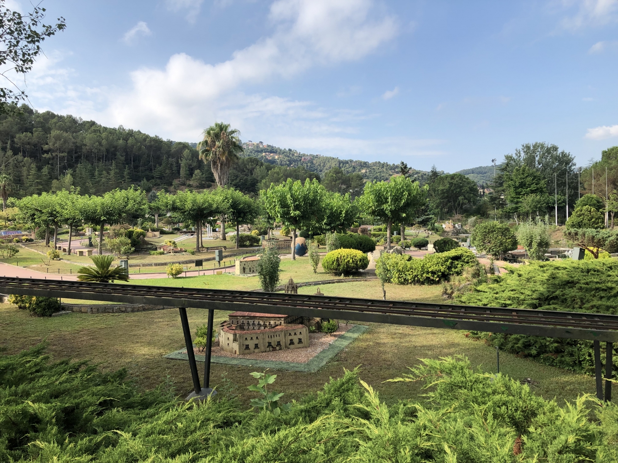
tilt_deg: -0.6
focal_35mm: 28
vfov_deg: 49.7
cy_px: 232
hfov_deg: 63.4
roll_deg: +1.5
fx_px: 500
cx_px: 309
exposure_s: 1/1372
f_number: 1.8
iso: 20
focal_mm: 3.99
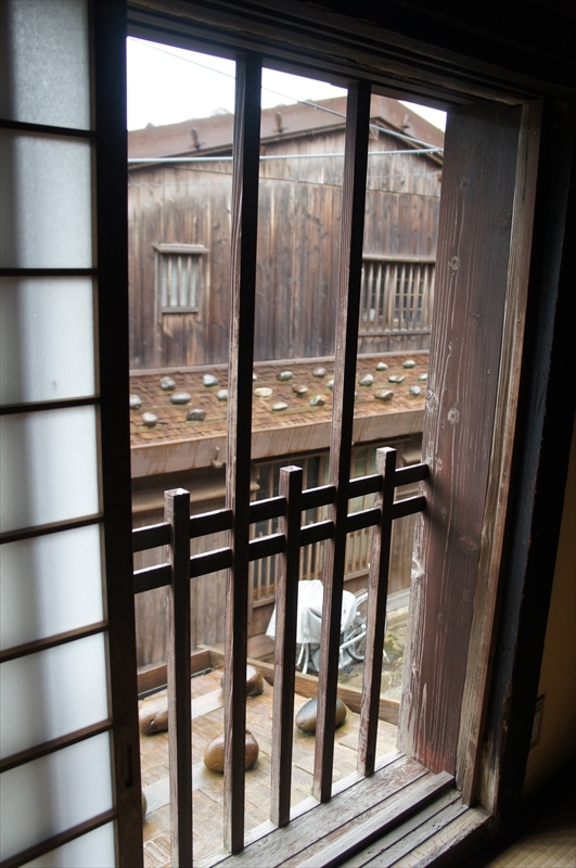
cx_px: 288
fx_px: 722
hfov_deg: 43.5
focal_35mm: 30
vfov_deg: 62.0
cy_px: 434
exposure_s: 1/160
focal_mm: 20
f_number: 4
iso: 250
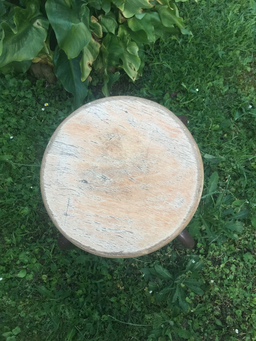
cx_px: 128
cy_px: 170
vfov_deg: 61.7
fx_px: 286
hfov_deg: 48.2
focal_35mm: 29
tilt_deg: -70.6
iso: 100
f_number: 2.2
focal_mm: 4.15
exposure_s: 1/17
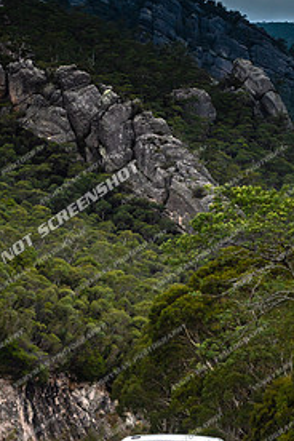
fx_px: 2095
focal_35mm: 171
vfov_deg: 12.0
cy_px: 315
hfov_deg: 8.0
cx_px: 195
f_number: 4
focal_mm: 70
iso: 200
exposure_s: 1/2500
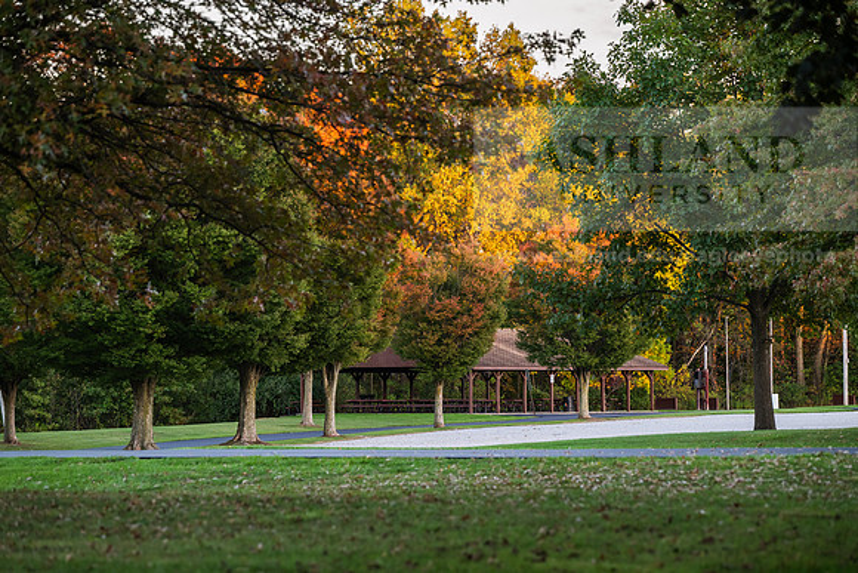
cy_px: 286
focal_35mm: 135
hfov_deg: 15.2
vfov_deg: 10.2
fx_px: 3218
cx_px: 429
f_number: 4
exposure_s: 1/320
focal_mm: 135
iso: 1000
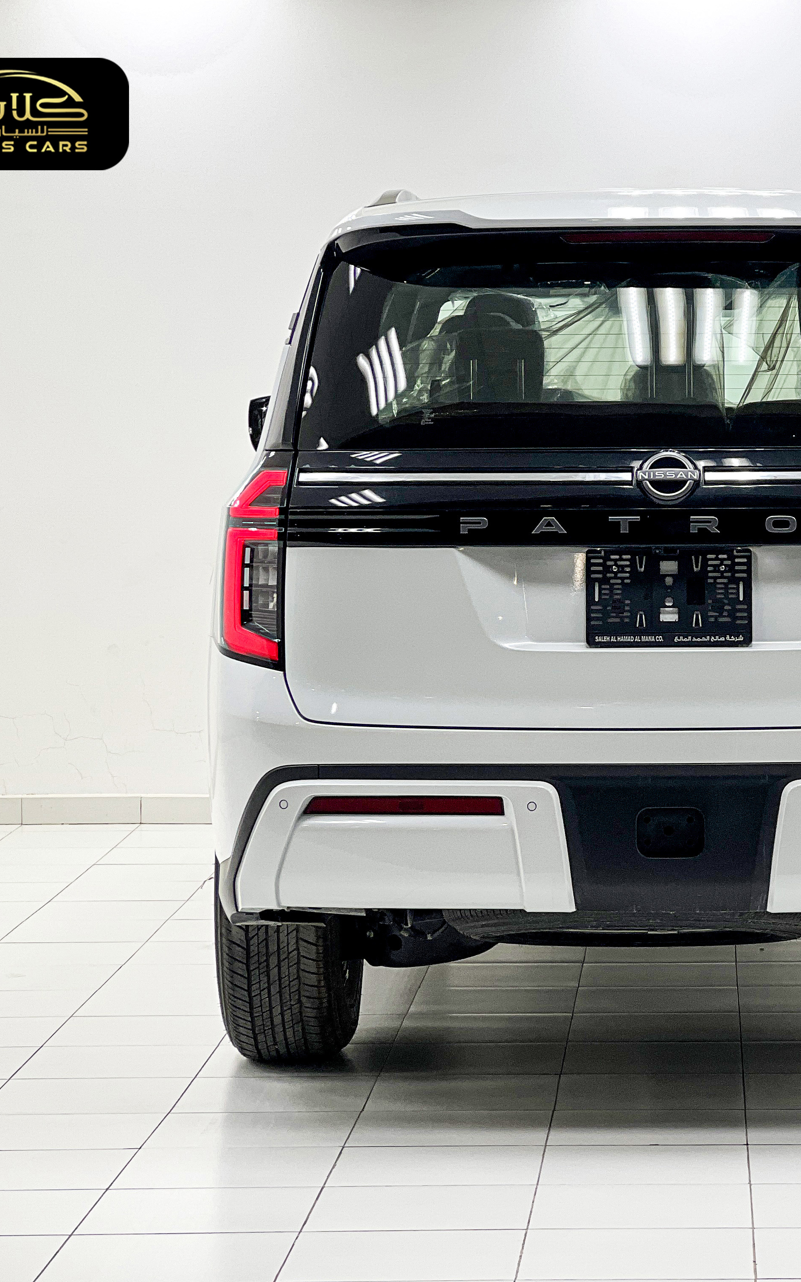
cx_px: 688
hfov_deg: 11.9
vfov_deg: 19.1
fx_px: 3807
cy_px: 641
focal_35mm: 109
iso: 40
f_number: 2.8
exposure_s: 1/120
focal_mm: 9
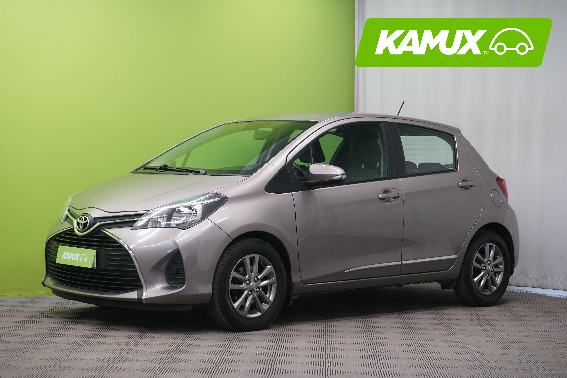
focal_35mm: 70
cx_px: 284
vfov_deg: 19.5
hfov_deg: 28.8
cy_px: 189
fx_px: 1102
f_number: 9
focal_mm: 70
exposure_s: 1/25
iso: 2500
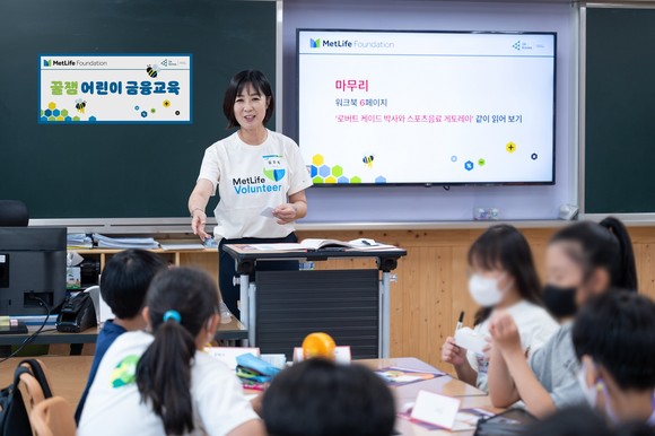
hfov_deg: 28.9
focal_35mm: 70
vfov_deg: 19.4
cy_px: 218
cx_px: 328
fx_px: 1273
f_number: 2.8
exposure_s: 1/200
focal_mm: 70
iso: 640
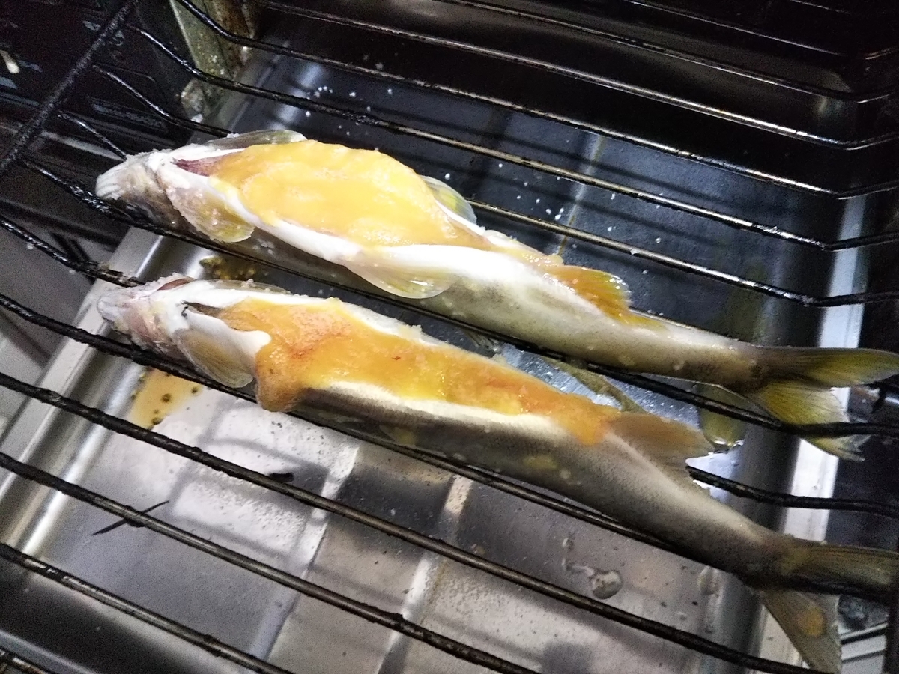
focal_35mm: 30
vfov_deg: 46.8
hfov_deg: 60.0
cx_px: 450
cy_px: 337
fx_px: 779
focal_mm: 4
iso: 400
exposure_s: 1/13
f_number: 2.2
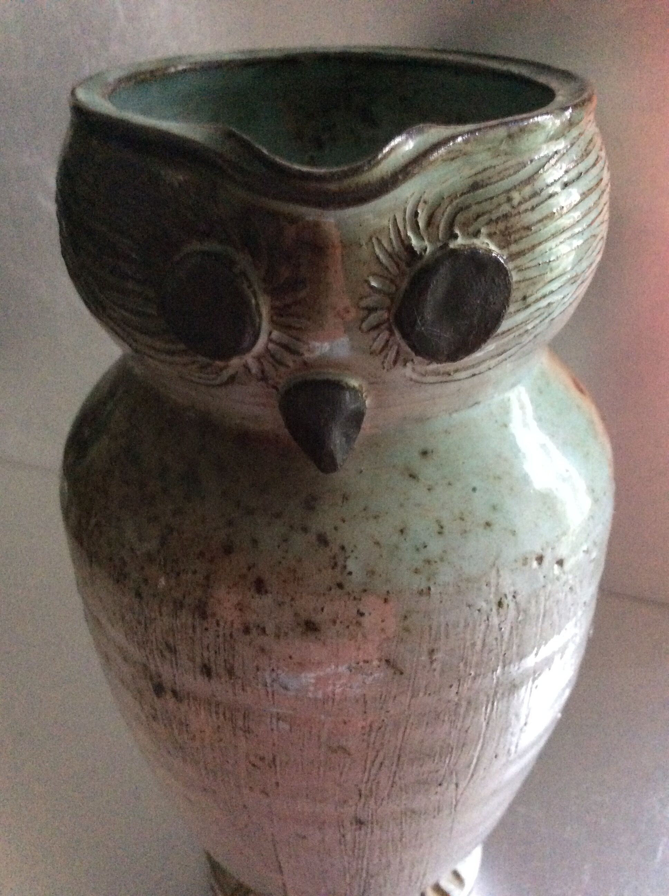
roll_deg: +1.4
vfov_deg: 56.9
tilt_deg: -31.1
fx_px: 827
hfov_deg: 44.1
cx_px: 334
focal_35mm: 32
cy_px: 448
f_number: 2.4
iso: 400
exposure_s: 1/17
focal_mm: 3.3
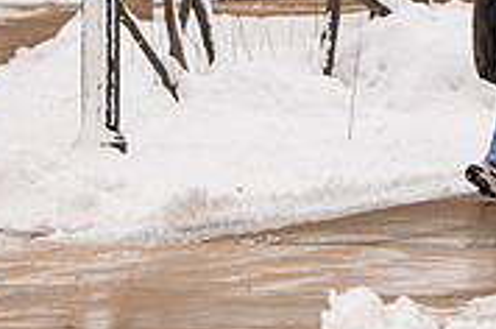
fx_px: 5034
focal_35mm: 366
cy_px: -146
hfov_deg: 5.6
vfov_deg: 3.7
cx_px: 504
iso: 160
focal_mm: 112
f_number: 3.5
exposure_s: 1/500
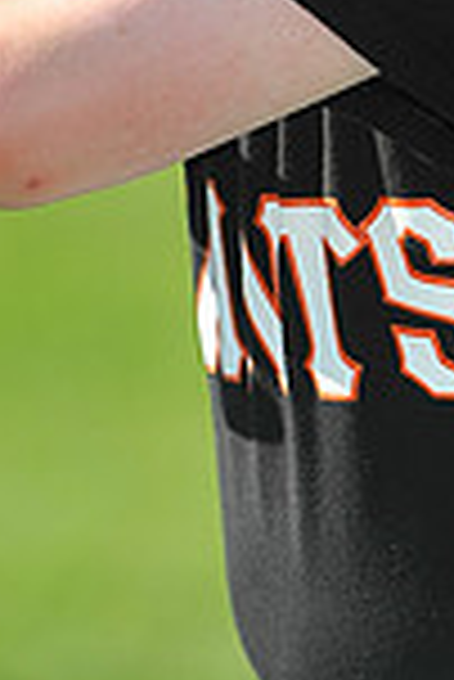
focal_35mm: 766
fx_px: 14456
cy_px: -347
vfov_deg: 2.7
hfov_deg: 1.8
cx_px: 238
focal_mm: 200
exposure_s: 1/1600
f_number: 4
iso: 200
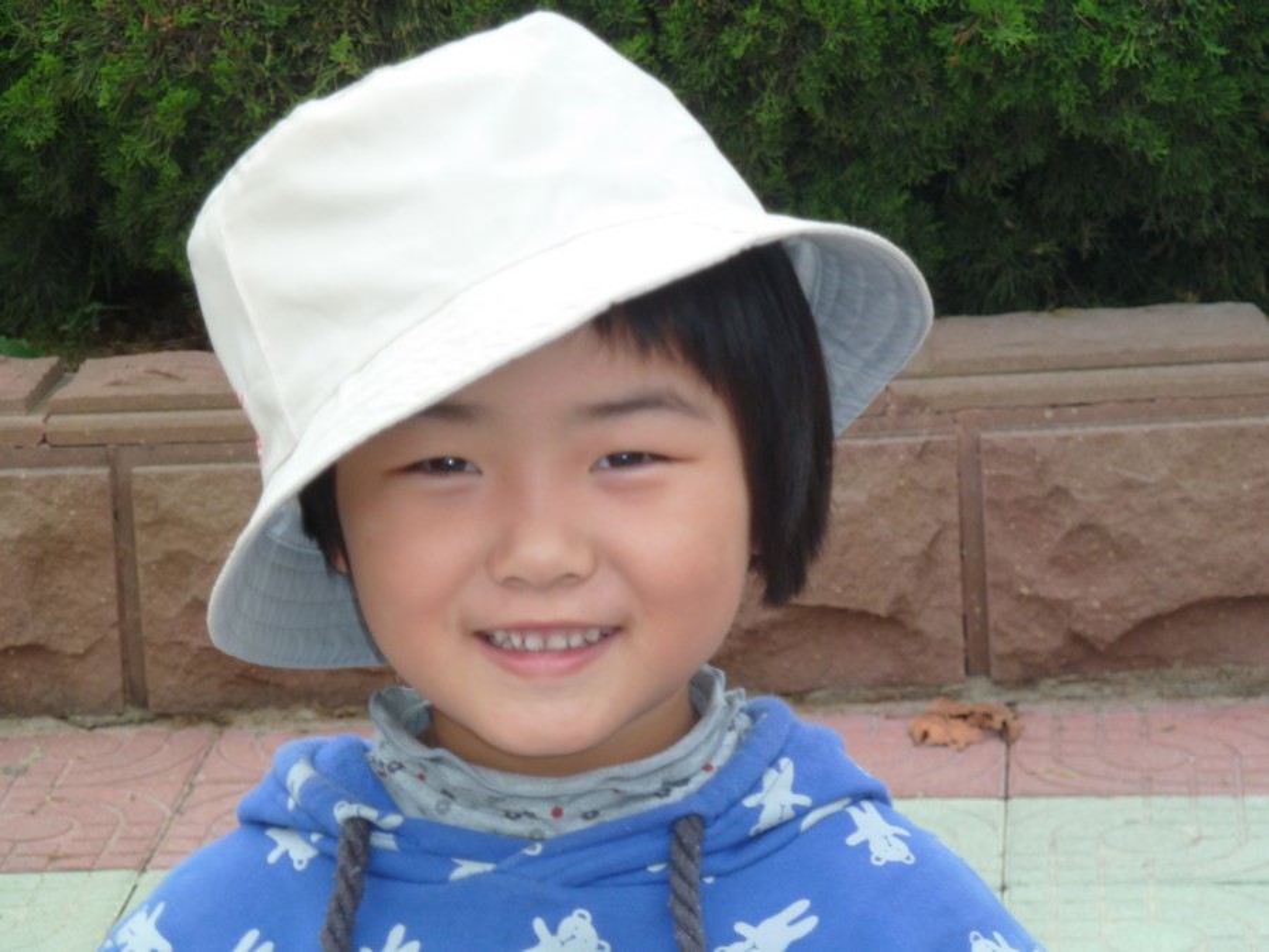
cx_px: 634
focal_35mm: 137
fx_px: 5022
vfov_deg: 10.8
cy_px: 476
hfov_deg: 14.4
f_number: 4.5
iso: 100
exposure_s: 1/60
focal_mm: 22.5
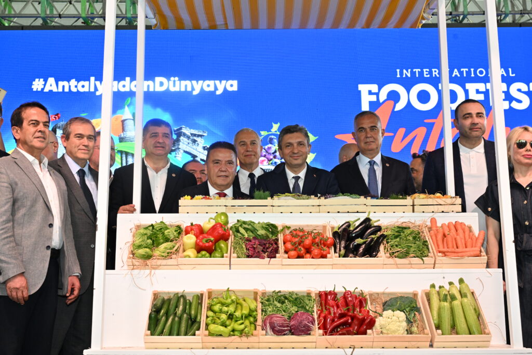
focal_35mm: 46
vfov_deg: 29.3
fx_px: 680
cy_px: 178
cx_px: 266
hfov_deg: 42.7
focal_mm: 46
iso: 2000
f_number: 7.1
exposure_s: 1/320
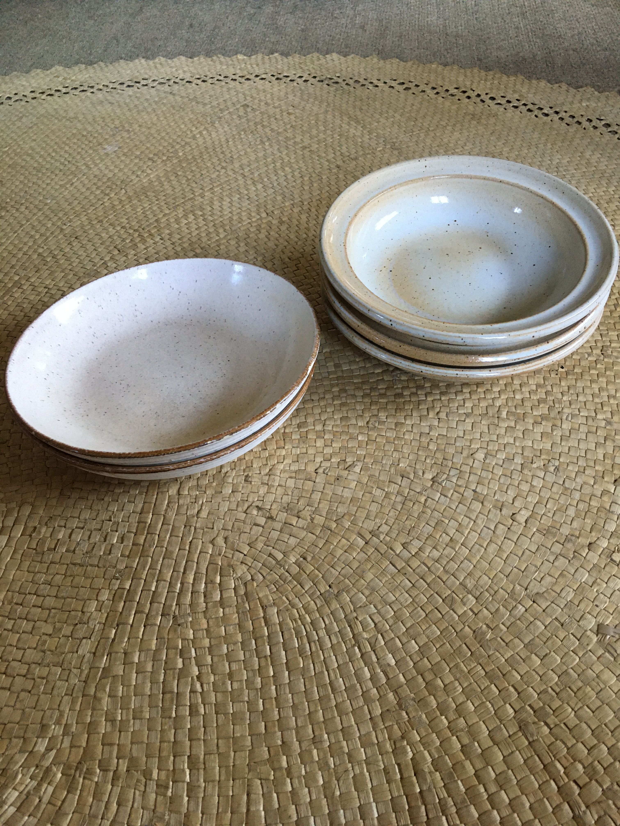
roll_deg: +2.5
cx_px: 310
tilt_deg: -44.7
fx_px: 693
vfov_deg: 61.7
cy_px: 413
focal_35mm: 29
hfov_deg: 48.2
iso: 200
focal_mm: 4.15
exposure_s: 1/33
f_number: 2.2
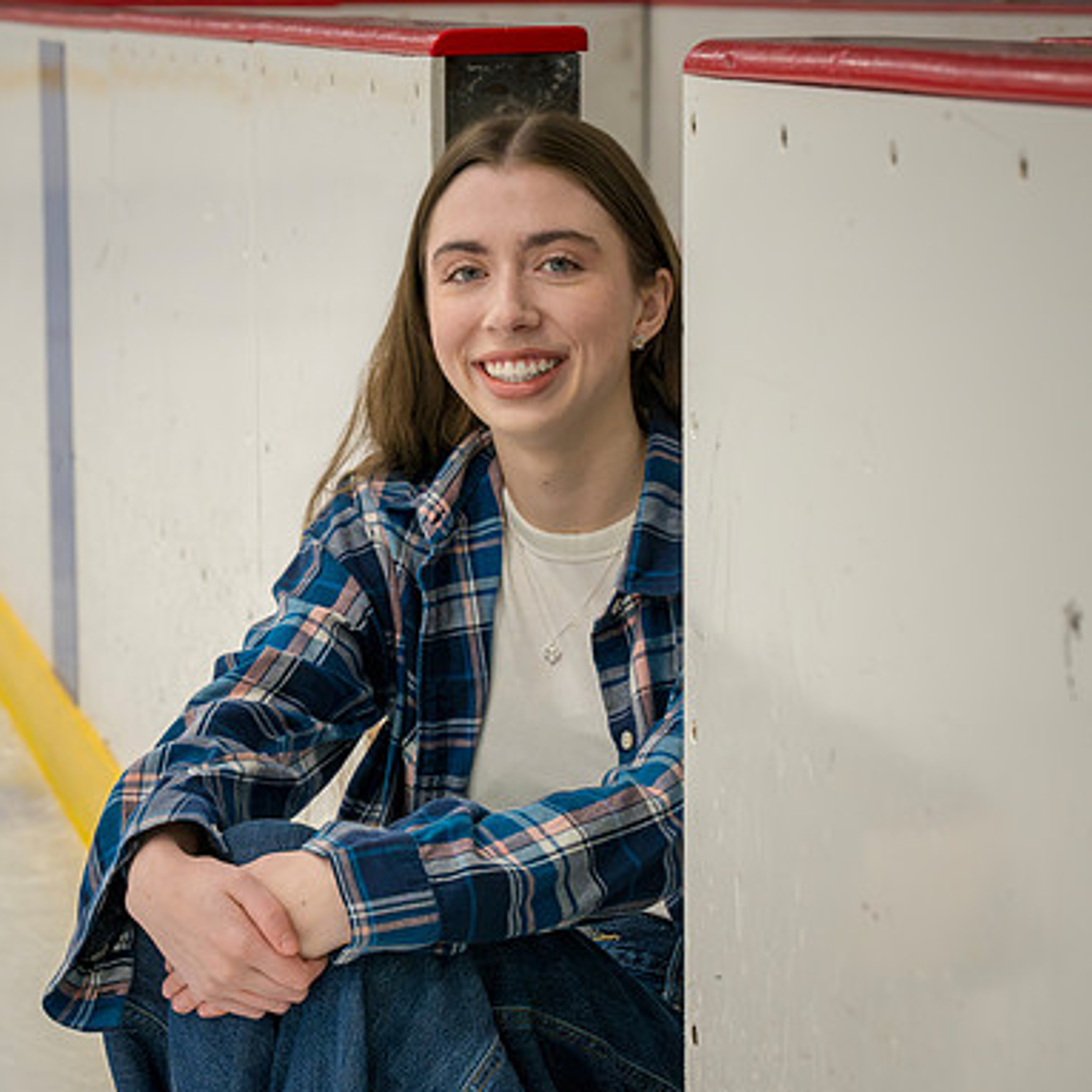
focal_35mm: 117
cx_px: 385
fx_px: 4176
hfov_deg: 14.9
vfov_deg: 14.9
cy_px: 546
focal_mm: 91
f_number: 8
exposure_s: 1/250
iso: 3200
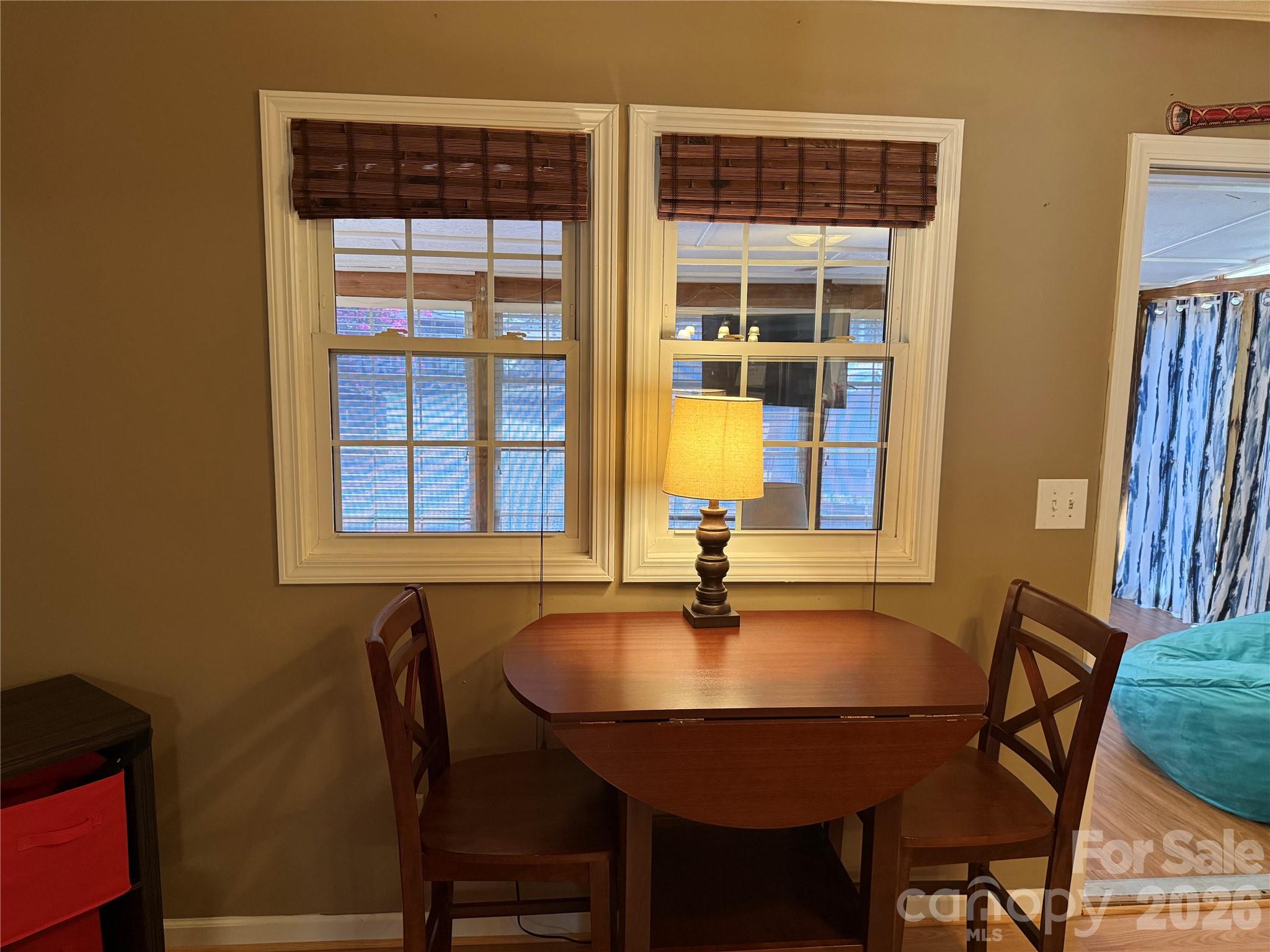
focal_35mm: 24
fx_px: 881
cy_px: 476
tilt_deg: -6.2
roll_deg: -0.3
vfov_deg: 56.8
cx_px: 635
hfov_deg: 71.6
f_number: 1.78
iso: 250
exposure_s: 1/60
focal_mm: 6.76
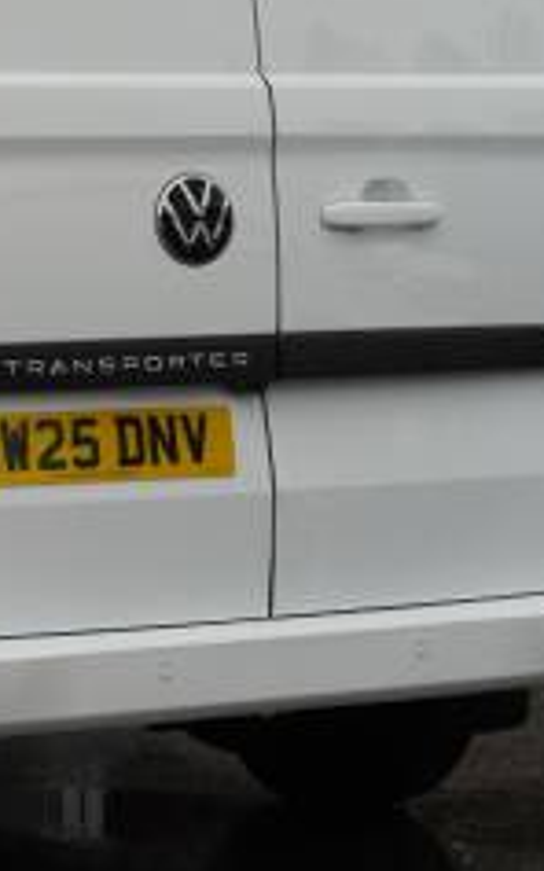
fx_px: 3330
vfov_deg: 14.8
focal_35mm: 140
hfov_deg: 9.1
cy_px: 224
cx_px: -283
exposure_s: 1/125
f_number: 4.5
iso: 100
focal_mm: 51.1
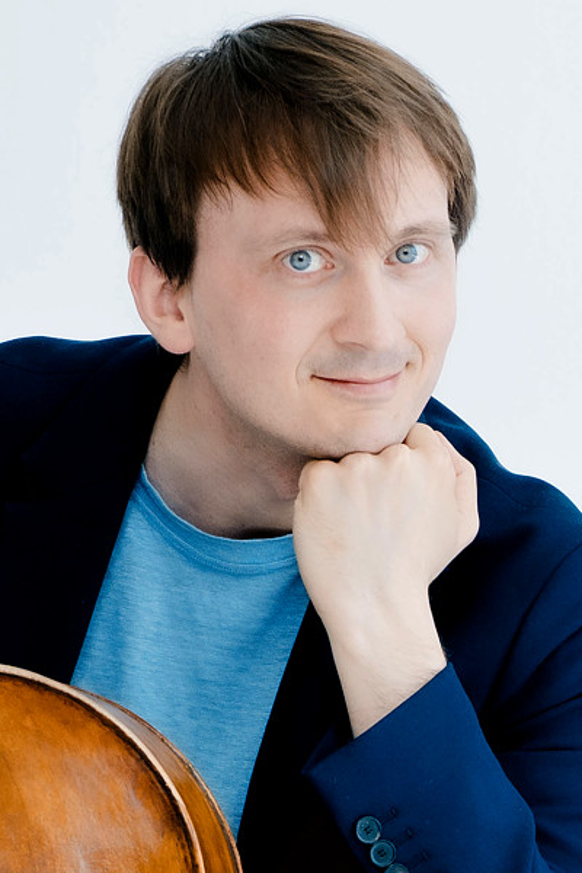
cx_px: 291
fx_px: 1212
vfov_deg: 39.6
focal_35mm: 50
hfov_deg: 27.0
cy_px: 436
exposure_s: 1/160
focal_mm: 50
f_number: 3.2
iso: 400
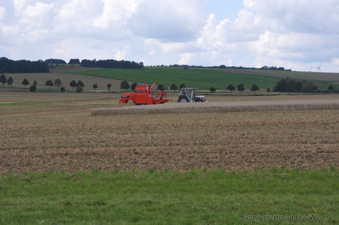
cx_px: 170
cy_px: 112
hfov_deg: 29.3
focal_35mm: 69
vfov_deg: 19.7
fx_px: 649
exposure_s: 1/320
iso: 200
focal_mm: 46
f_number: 9
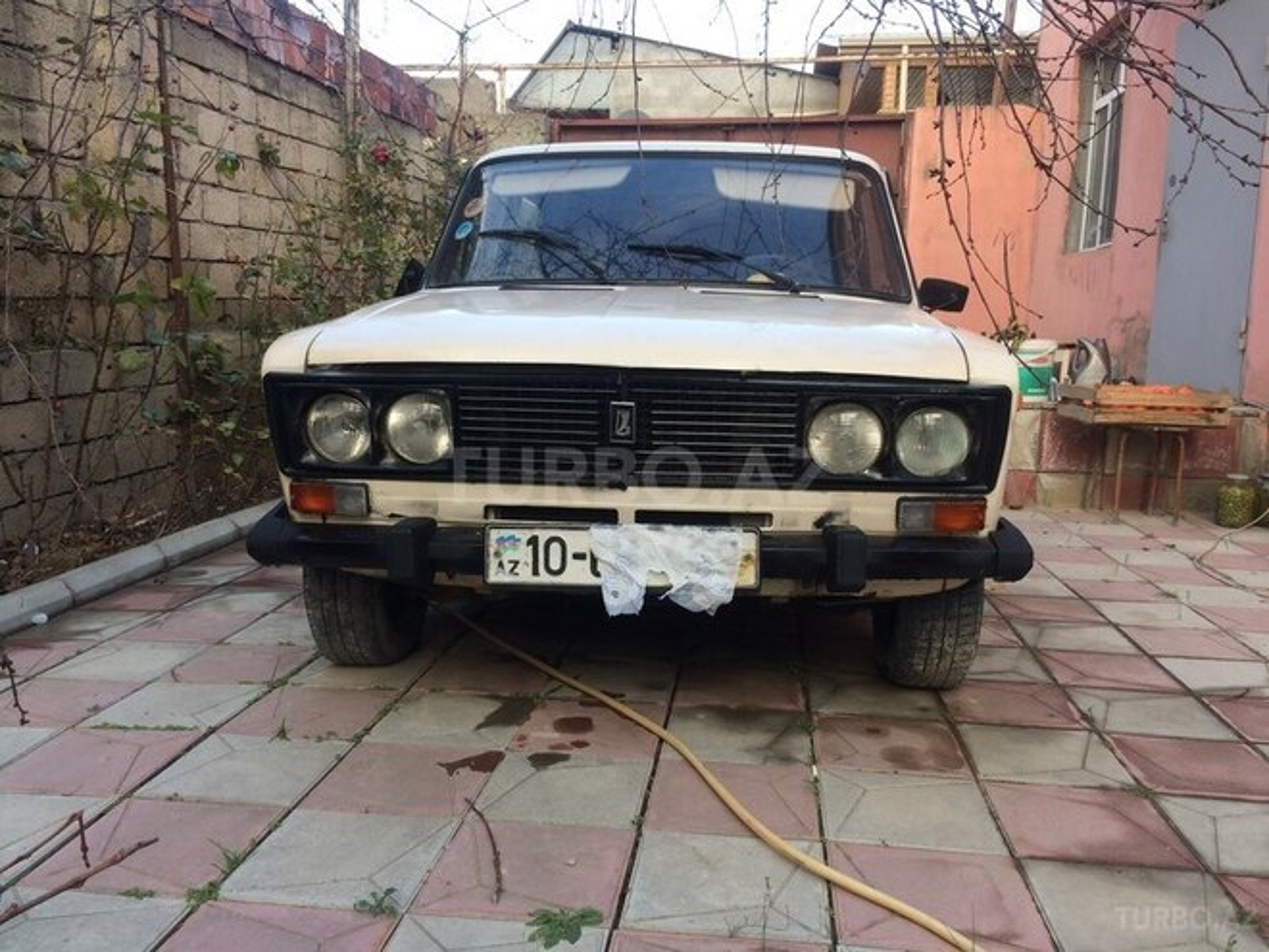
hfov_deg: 61.7
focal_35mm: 29
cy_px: 476
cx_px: 634
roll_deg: -1.1
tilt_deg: -9.4
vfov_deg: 48.2
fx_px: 1063
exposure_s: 1/224
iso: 32
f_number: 2.2
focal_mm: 4.15
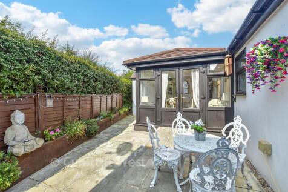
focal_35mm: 15
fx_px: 120
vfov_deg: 77.3
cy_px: 96
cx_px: 144
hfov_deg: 100.4
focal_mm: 10
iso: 160
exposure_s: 1/160
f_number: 8
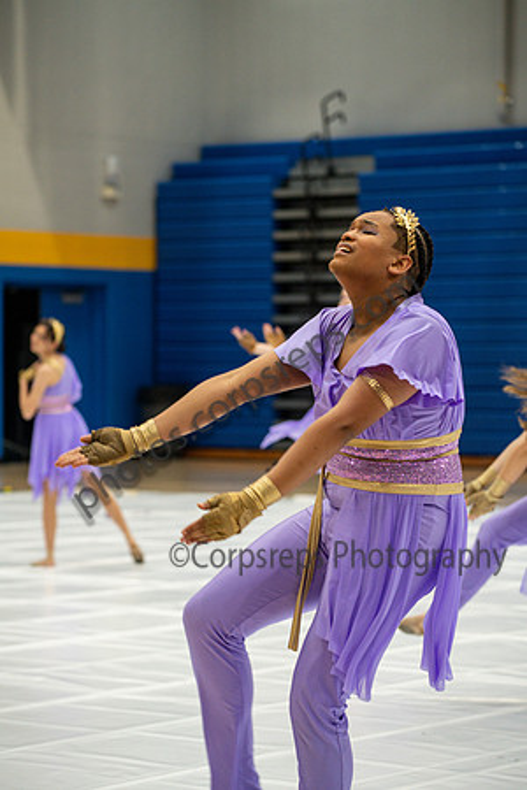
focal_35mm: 120
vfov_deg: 17.1
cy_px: 395
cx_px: 264
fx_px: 2635
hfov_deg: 11.4
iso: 2200
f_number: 4
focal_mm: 120
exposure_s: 1/500
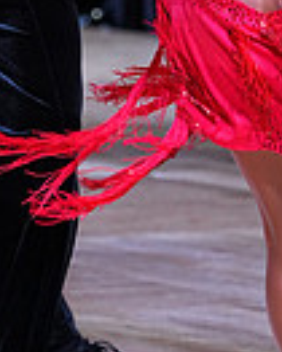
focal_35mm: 518
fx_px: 5398
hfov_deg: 3.0
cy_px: -156
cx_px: 195
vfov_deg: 3.7
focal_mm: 125
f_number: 4
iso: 1600
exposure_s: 1/500
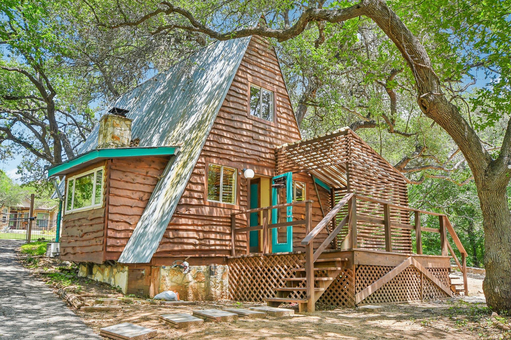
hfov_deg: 61.9
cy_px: 170
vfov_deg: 43.6
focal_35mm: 30
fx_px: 426
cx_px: 256
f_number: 8
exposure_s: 1/160
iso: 400
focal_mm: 20
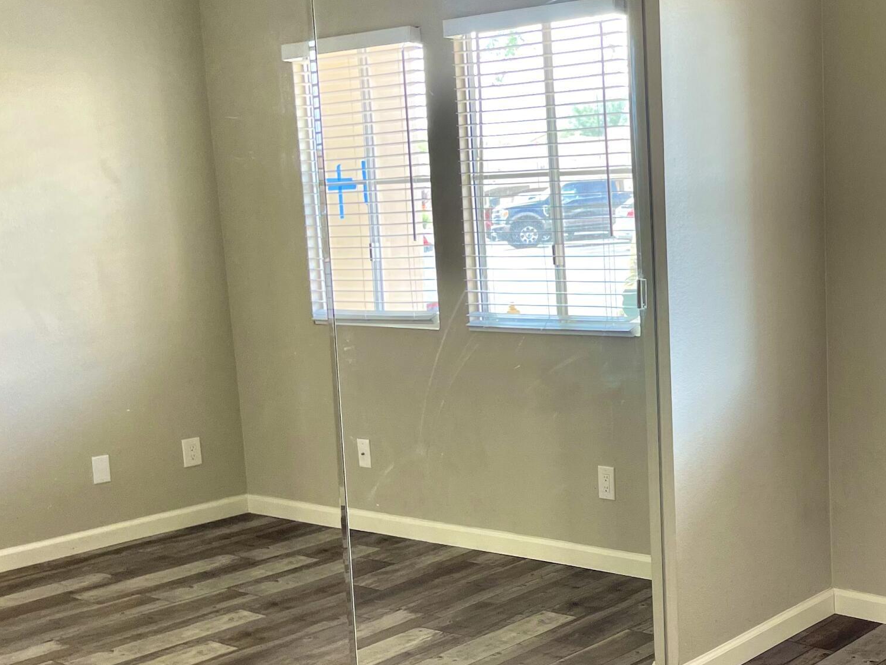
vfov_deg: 28.0
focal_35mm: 52
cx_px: 865
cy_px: 312
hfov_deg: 33.9
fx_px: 1331
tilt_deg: -7.3
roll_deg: +0.3
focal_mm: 5.1
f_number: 1.6
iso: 64
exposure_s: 1/120
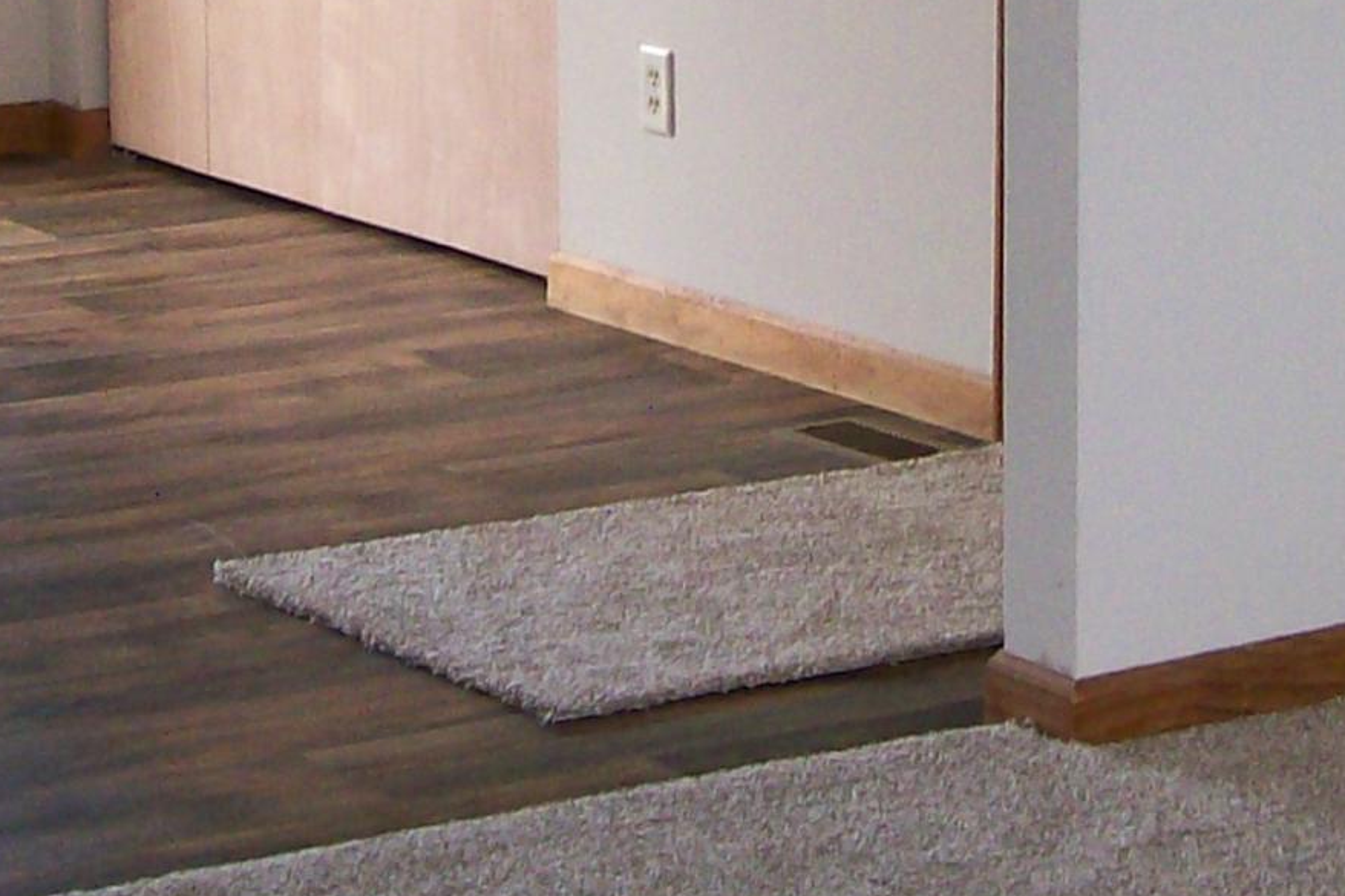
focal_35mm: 128
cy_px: -135
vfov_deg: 10.6
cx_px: 493
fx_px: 4781
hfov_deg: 16.0
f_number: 2.7
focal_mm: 6
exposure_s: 1/64
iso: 140
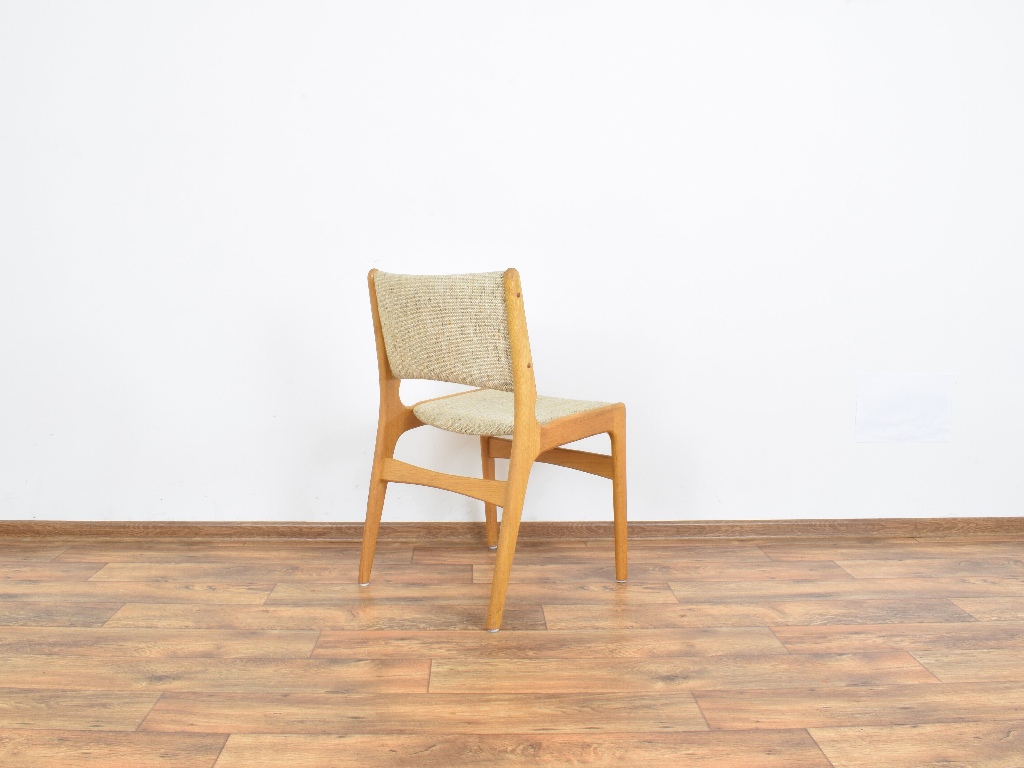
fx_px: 976
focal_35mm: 33
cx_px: 496
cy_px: 386
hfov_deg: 55.3
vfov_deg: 42.9
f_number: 22
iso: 100
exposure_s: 5
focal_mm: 20
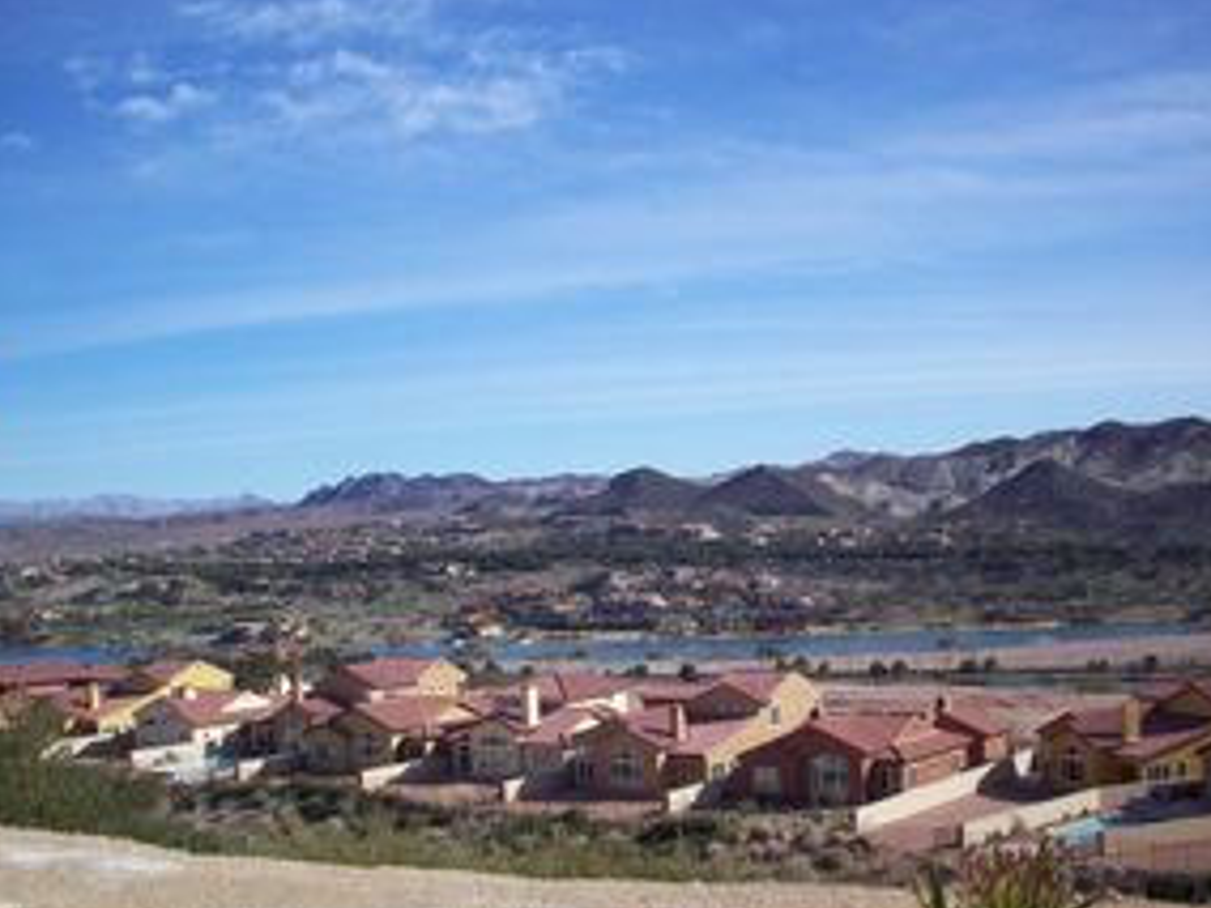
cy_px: 571
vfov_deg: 30.1
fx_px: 1679
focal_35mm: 48
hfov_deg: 39.6
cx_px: 678
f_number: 5.6
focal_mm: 6.2
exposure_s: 1/391
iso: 80
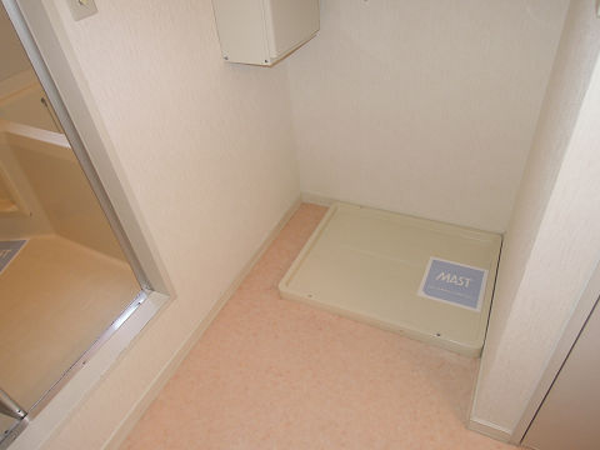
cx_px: 300
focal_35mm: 24
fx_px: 416
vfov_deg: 56.8
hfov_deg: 71.6
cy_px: 225
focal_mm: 4.3
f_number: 2.8
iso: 200
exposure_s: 1/30
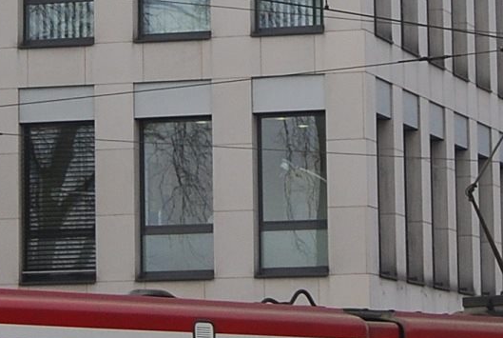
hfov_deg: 9.3
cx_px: 225
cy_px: -36
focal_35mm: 221
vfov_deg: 6.2
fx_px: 3094
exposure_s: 1/500
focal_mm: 26
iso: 220
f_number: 4.2
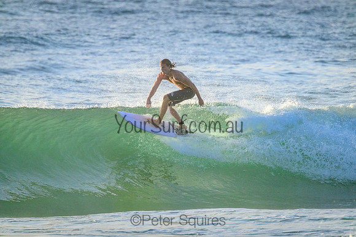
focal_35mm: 800
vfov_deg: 1.7
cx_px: 178
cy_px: 118
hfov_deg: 2.6
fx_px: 7913
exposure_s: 1/2000
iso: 2000
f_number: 11
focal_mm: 800
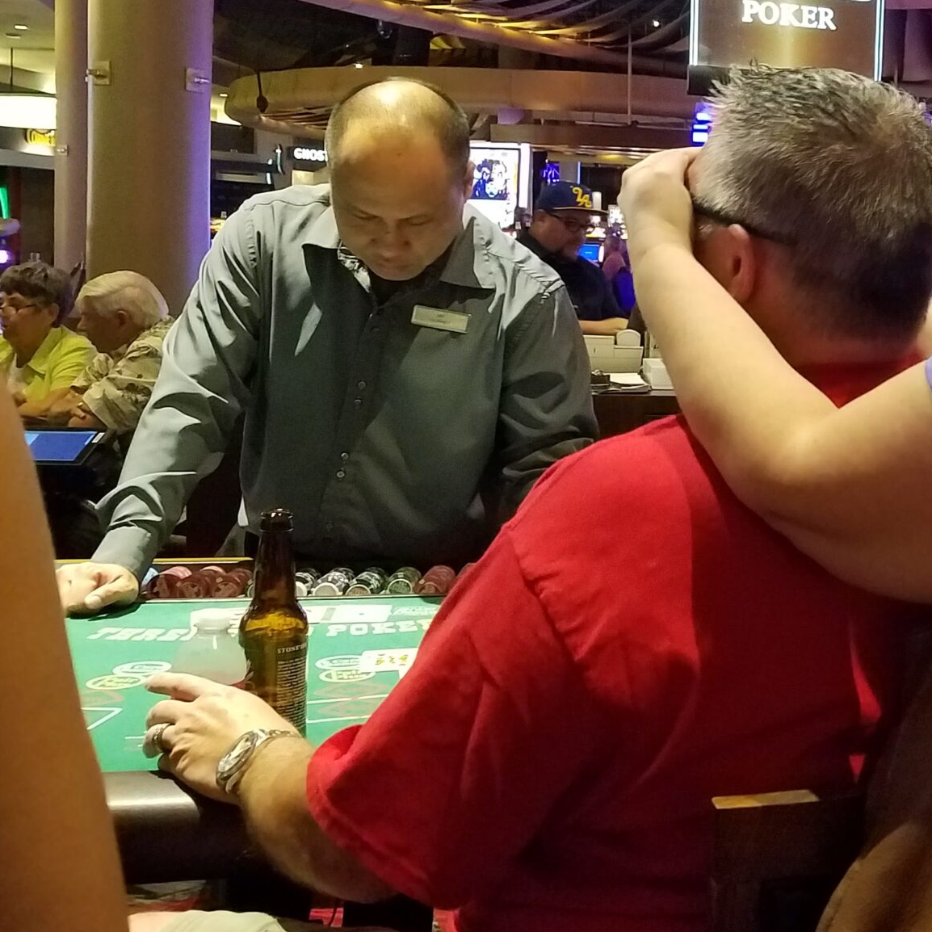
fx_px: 1554
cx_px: 993
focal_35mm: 51
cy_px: 327
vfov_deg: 33.2
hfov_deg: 30.3
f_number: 1.7
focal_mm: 4.2
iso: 640
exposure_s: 1/30
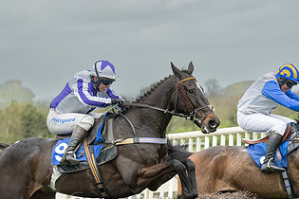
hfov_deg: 11.4
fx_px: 1495
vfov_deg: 7.6
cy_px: 239
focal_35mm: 180
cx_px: 174
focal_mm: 70
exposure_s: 1/2000
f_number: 2.8
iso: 400
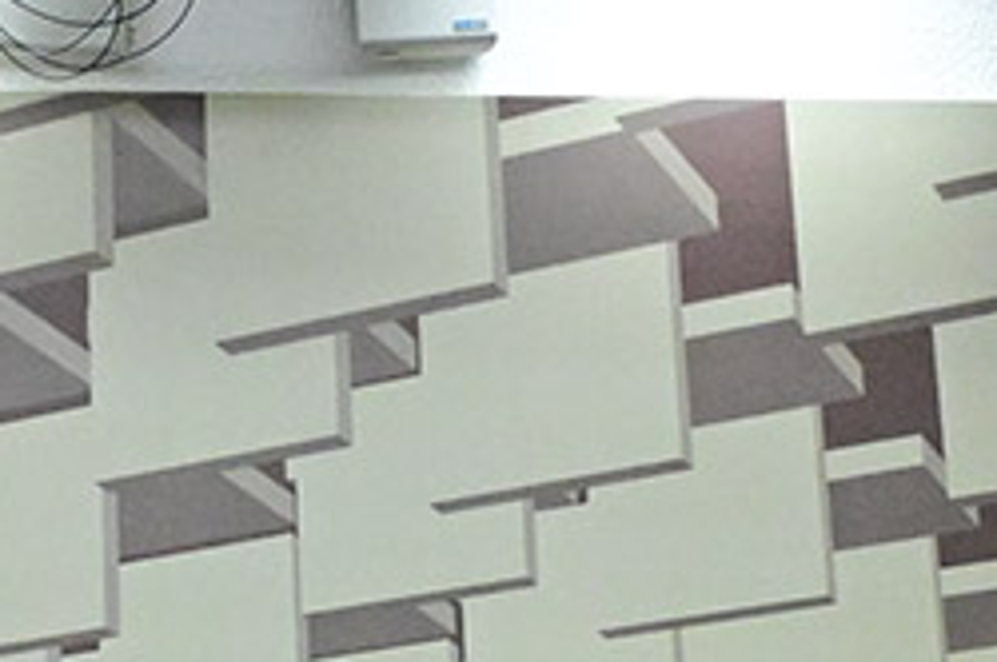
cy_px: 1037
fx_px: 5808
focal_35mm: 210
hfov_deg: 9.4
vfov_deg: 6.4
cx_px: -662
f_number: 4.5
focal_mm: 41
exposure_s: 1/200
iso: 4000
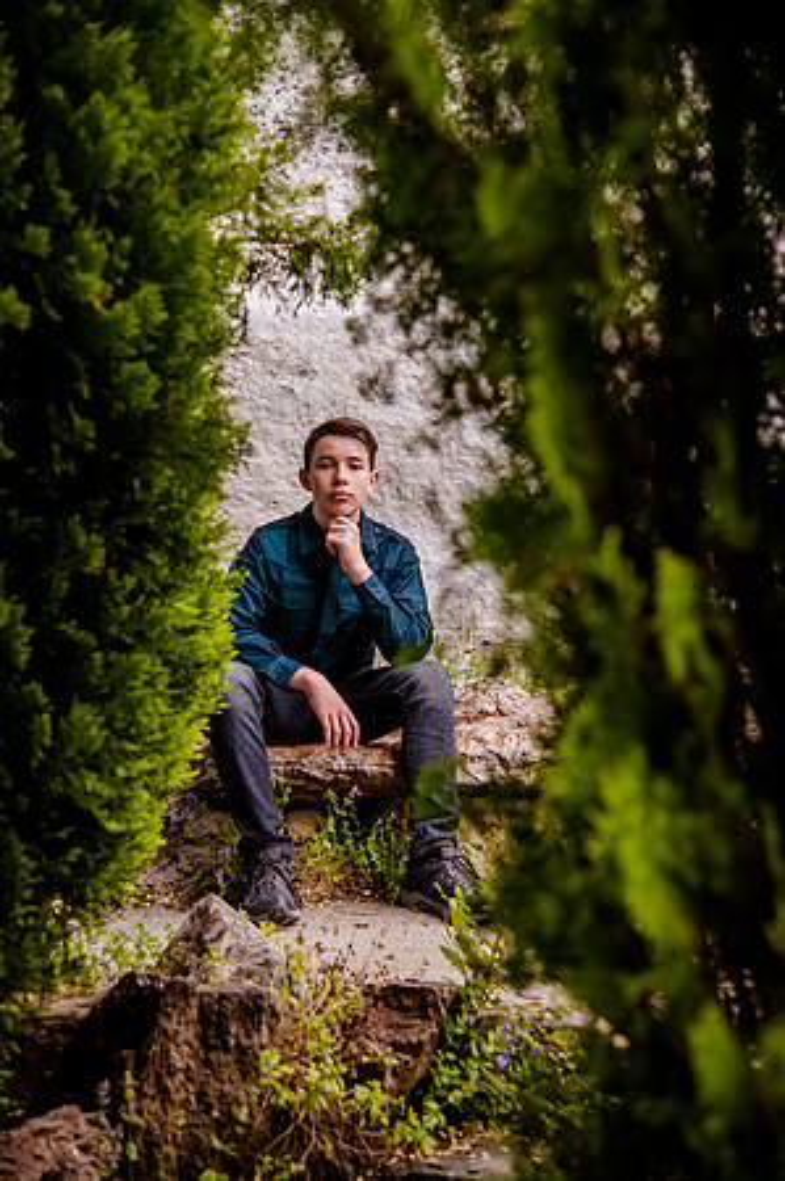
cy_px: 590
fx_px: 2032
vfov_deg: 32.4
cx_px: 392
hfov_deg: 21.9
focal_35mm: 62
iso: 800
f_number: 4
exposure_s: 1/400
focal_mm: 62
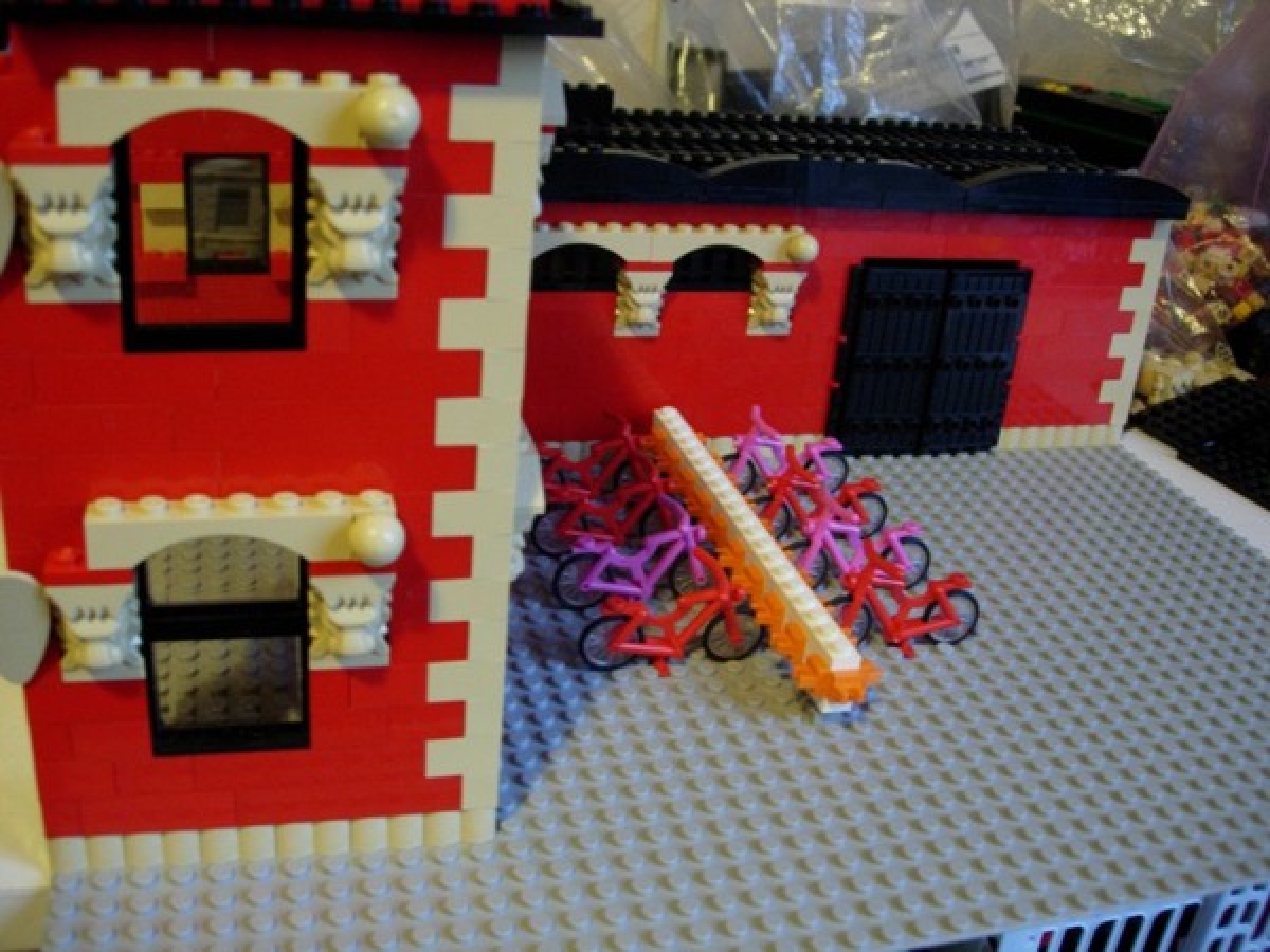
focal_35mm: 38
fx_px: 1394
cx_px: 635
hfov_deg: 49.0
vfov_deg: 37.7
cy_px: 476
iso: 200
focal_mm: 7.8
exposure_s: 1/10.3
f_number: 2.8
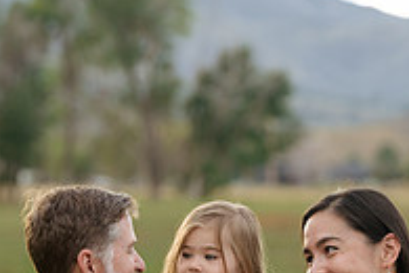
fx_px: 5476
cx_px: 256
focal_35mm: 482
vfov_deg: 2.8
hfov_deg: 4.3
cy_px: 314
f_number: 5.6
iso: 640
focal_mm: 162
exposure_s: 1/200
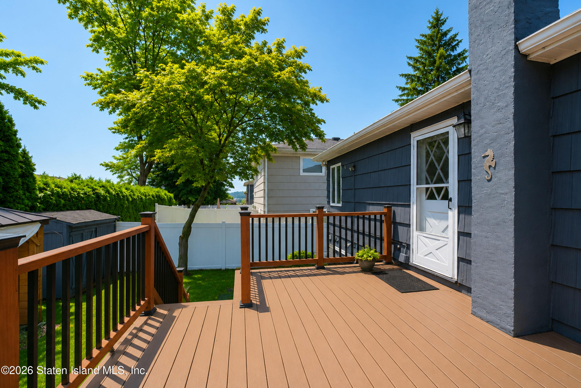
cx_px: 290
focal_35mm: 15
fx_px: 242
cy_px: 194
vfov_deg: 77.3
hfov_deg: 100.4
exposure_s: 1/100
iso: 1250
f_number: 9
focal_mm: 10
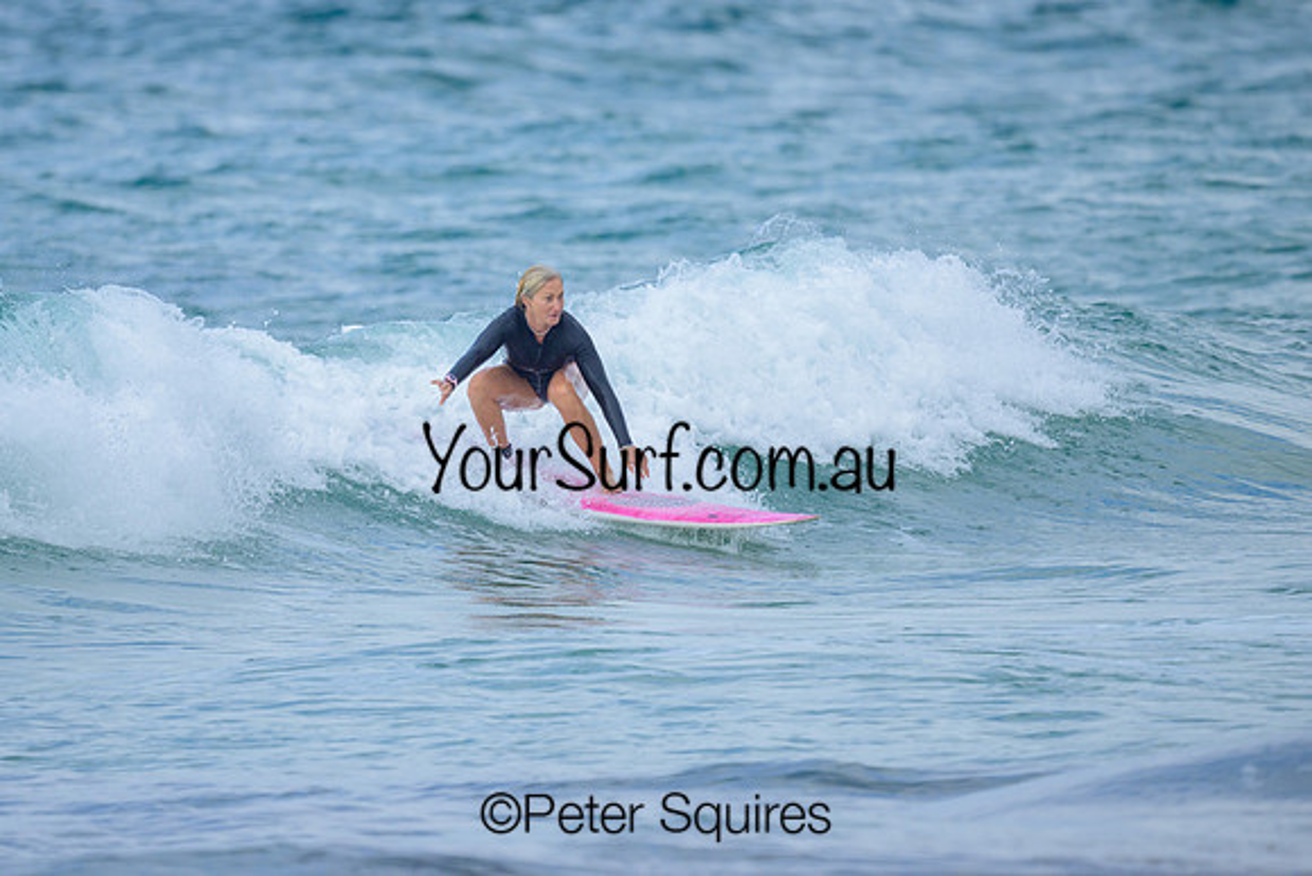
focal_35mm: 1101
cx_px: 411
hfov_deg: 1.9
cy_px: 311
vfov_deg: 1.2
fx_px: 40127
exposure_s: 1/2000
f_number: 6.3
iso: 280
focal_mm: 800
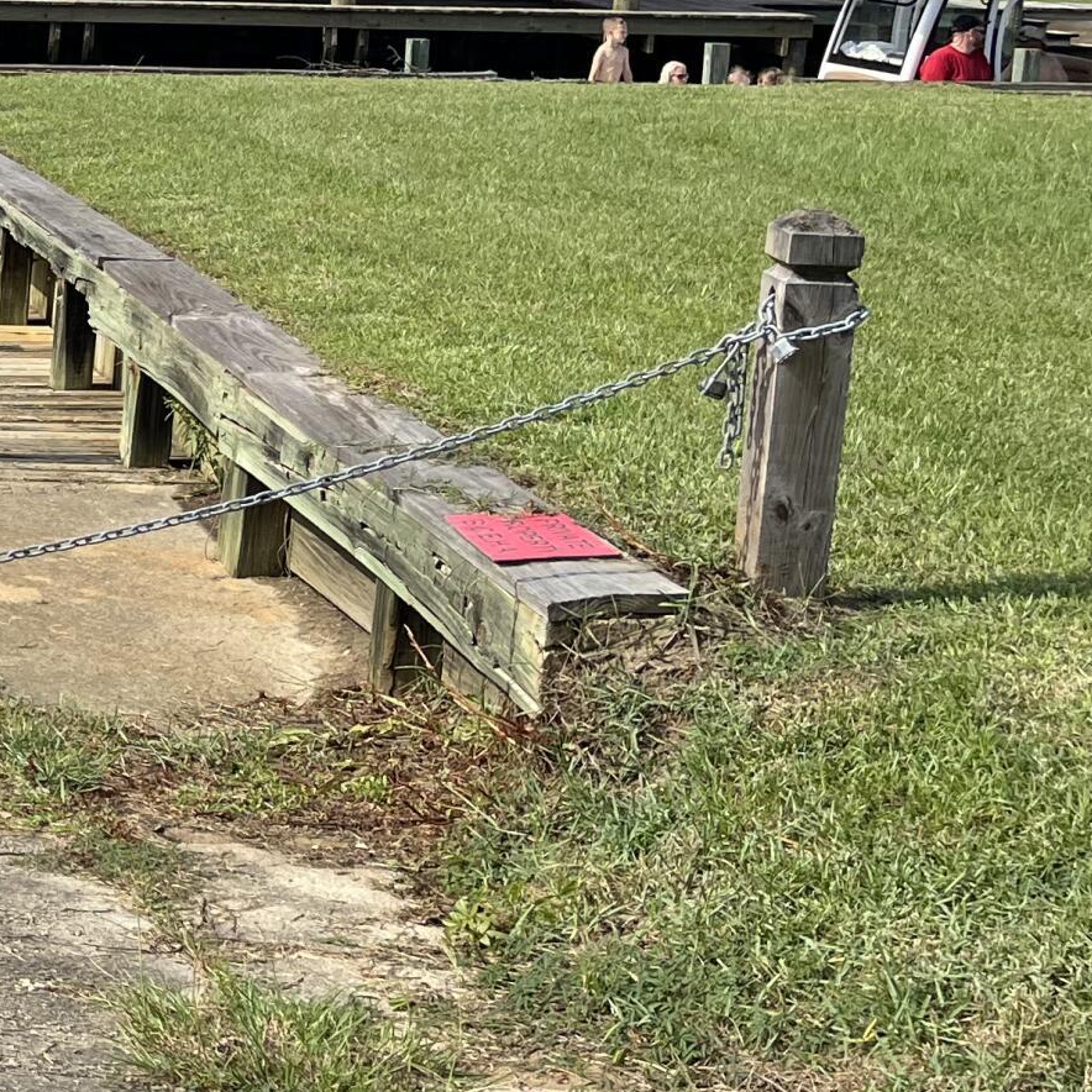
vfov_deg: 22.0
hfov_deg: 18.9
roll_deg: -0.4
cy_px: 314
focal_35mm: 78
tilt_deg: -8.6
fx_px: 2784
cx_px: -644
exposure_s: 1/2571
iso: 50
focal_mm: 5.1
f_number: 1.6
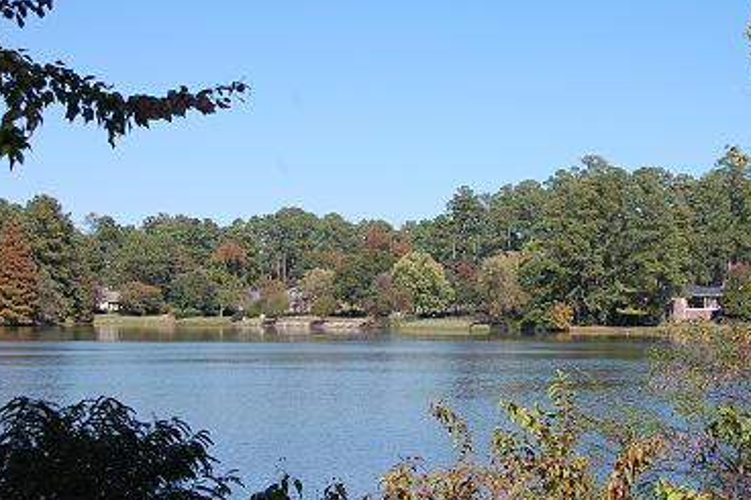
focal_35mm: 70
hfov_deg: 28.8
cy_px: 224
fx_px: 1460
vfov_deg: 19.4
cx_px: 439
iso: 200
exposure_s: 1/320
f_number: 9
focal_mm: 38
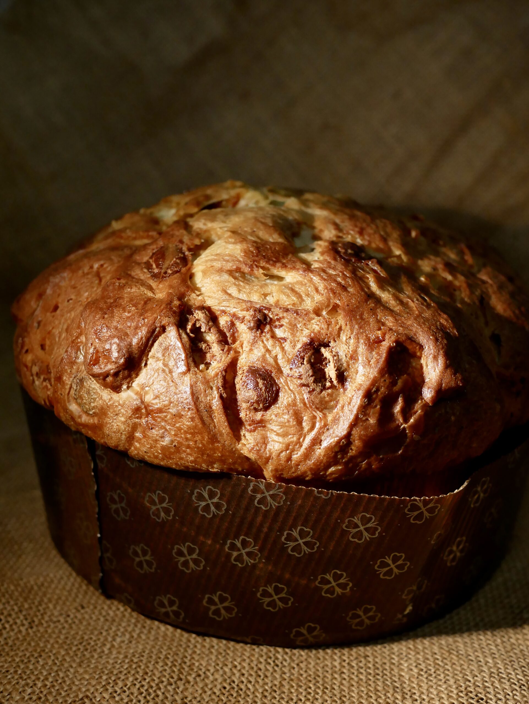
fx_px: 814
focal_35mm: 40
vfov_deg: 46.8
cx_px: 264
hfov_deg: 36.0
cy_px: 352
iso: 800
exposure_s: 1/100
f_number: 3.2
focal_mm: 20
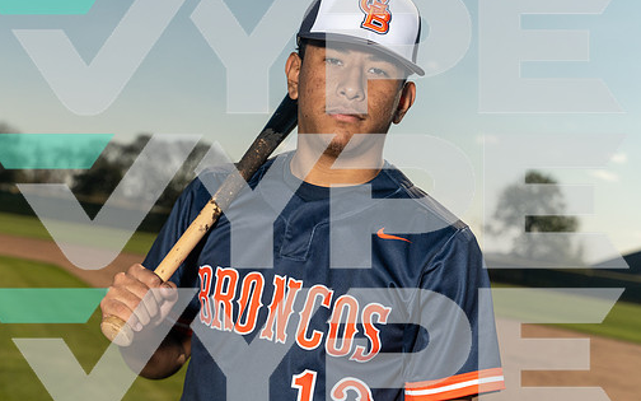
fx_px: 1066
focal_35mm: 61
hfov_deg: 33.5
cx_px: 305
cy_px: 202
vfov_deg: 21.3
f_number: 5
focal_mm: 52
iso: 500
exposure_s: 1/200
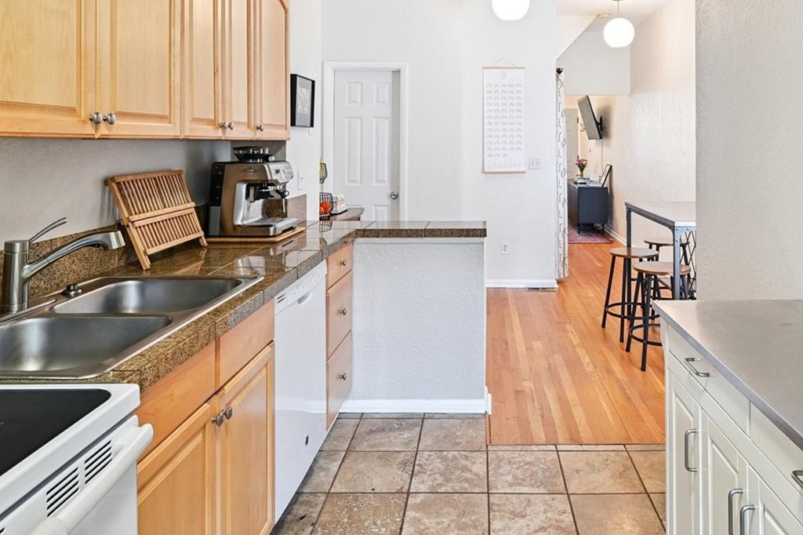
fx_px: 575
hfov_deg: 69.2
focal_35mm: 26
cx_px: 482
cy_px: 133
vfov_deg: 48.0
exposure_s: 1/5
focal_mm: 16.5
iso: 400
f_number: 10
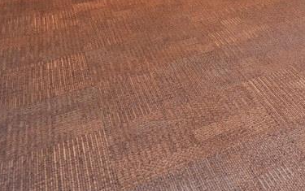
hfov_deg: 23.0
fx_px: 474
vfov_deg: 17.2
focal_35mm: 57
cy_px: -180
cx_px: 525
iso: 500
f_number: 4
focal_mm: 14
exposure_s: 1/60
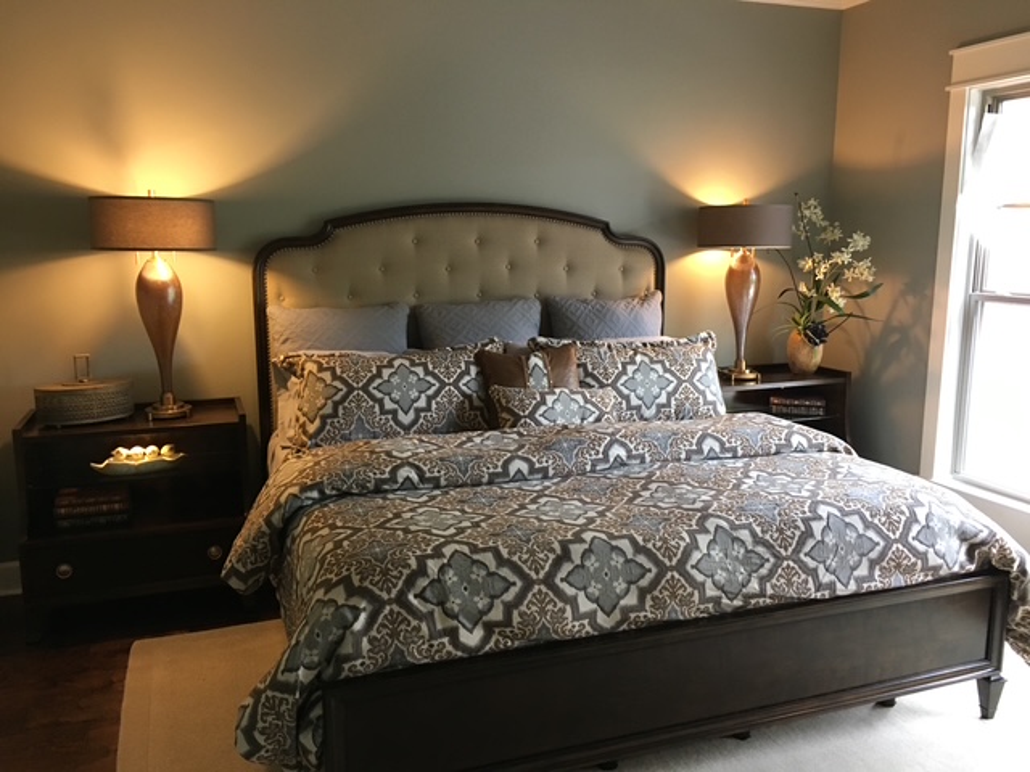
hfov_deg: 61.7
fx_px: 863
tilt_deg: -9.7
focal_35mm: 29
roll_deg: -0.3
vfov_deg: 48.2
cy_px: 386
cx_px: 515
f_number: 2.2
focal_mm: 4.15
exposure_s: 1/30
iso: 125
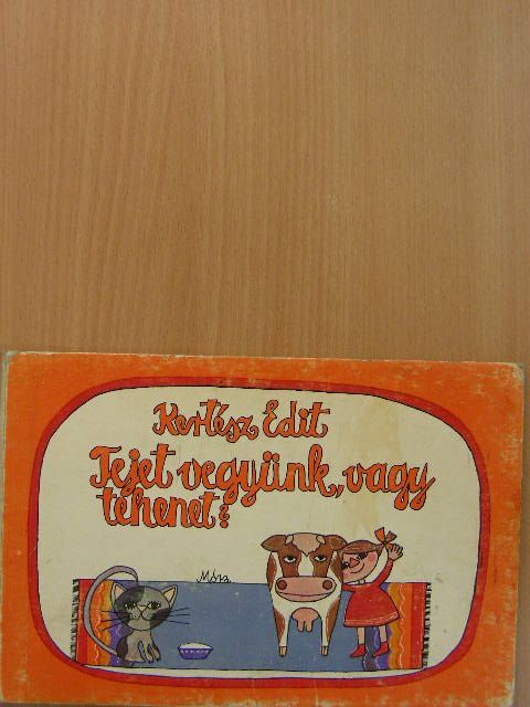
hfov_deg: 30.3
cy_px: 354
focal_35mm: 48
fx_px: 980
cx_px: 265
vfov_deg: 39.7
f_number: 3.5
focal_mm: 8
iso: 130
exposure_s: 1/30.5
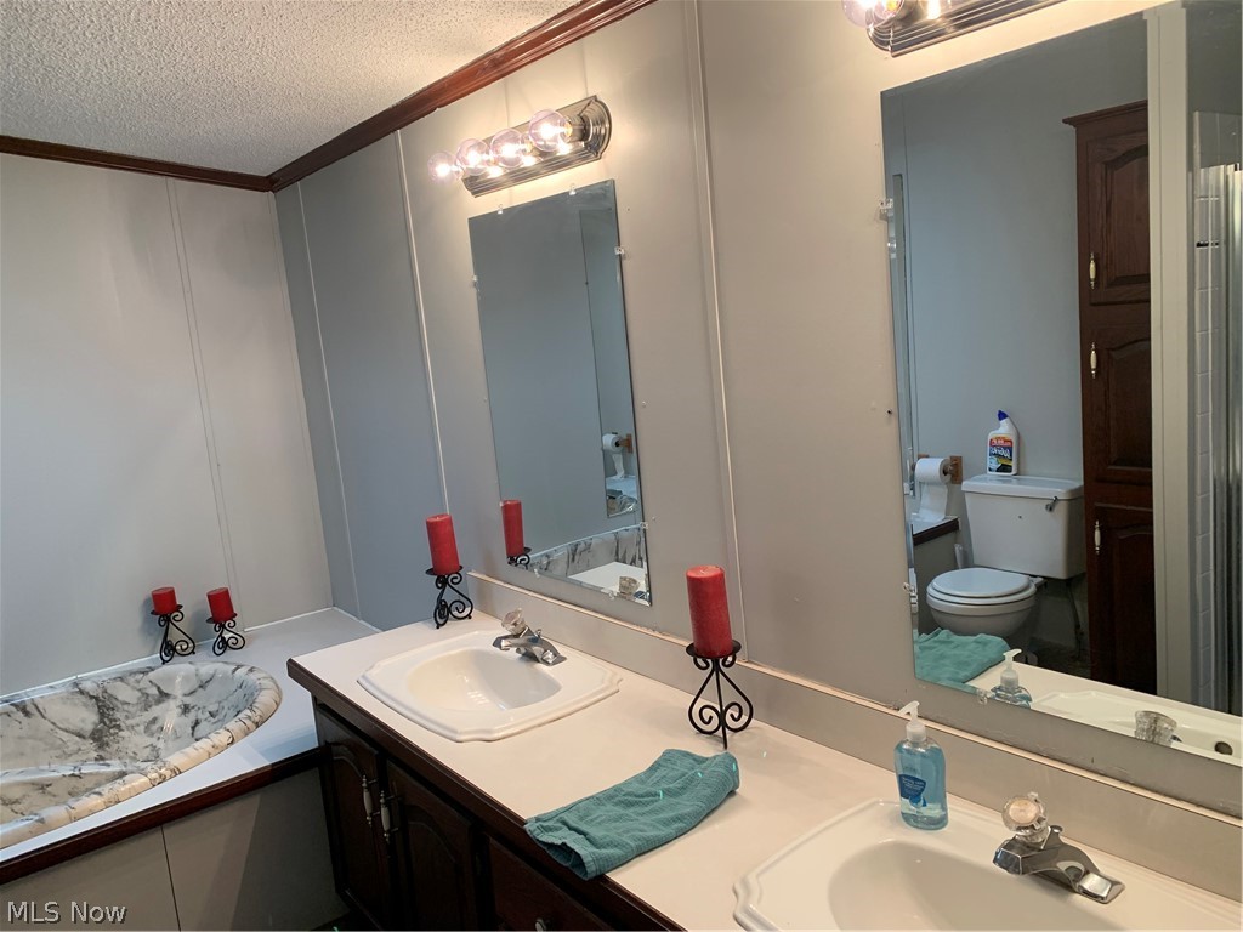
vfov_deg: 53.1
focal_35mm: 26
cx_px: 622
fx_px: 934
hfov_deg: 67.3
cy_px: 466
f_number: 1.8
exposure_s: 1/60
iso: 80
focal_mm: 4.25
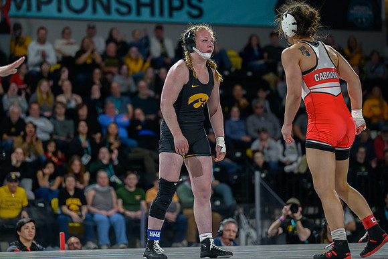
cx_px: 167
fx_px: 1593
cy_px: 113
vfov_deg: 9.3
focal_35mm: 148
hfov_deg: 13.9
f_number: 2.8
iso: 3600
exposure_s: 1/800
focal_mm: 130
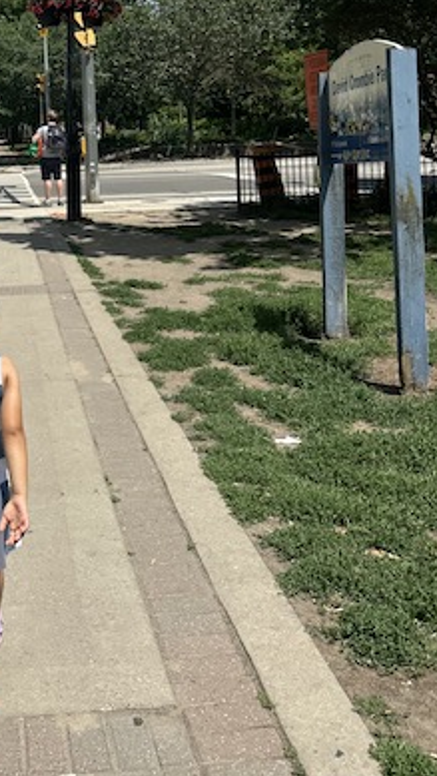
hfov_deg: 26.3
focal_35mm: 43
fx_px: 885
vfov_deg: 44.7
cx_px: 2
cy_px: 140
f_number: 1.78
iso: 80
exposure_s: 1/6211
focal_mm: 6.86
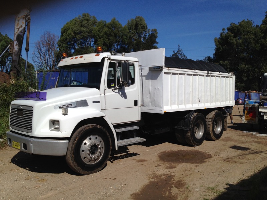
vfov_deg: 40.7
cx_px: 134
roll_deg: +1.0
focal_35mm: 35
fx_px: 270
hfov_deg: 52.6
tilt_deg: -2.4
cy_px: 100
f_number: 2.4
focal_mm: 4.28
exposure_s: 1/4255
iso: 50
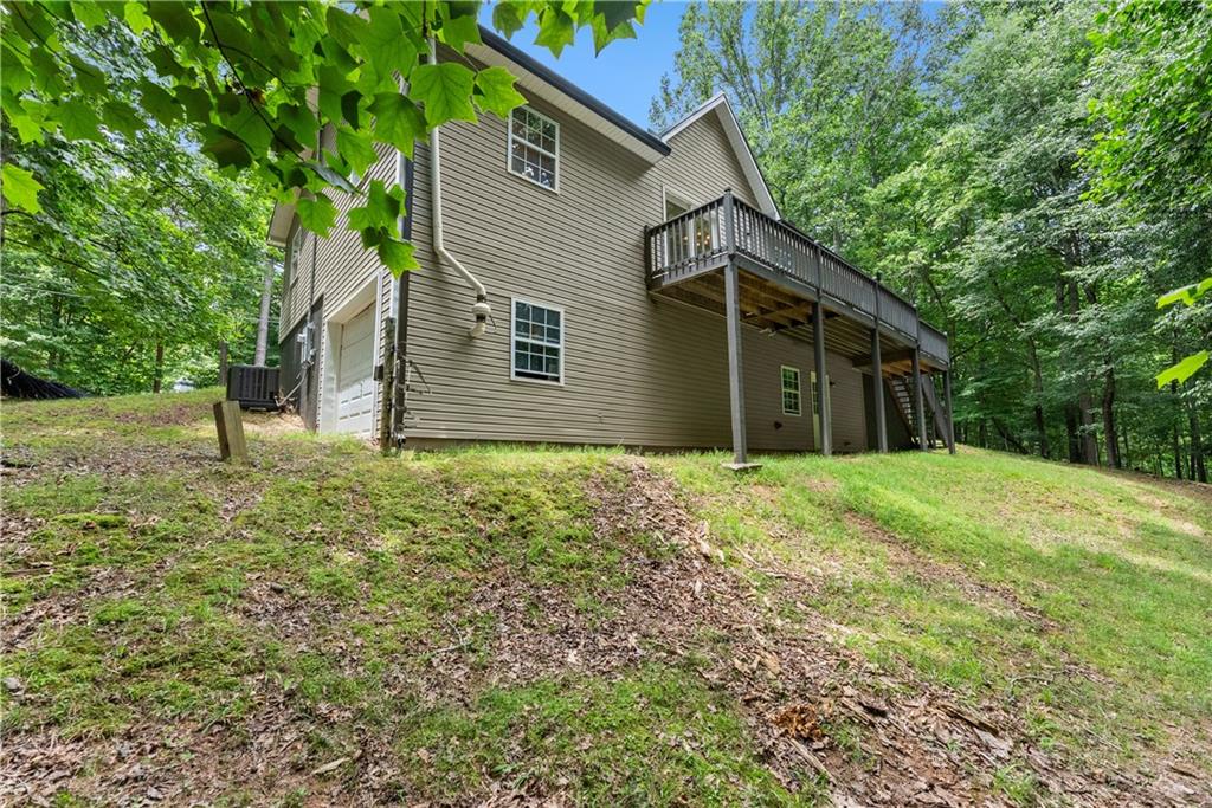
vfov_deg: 81.2
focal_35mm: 14
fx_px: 471
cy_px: 404
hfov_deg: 104.2
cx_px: 606
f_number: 7.1
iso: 800
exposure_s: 1/400
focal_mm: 14
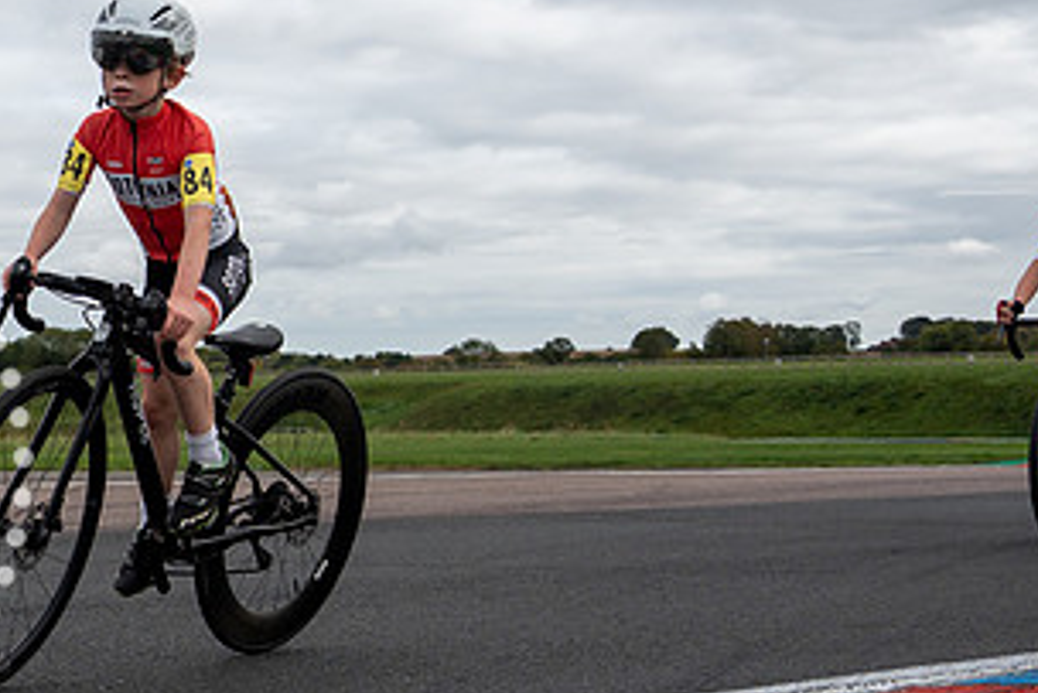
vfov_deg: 16.8
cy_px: 546
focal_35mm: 81
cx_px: -156
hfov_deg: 23.2
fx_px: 2336
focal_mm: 24
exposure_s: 1/1000
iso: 100
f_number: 3.5
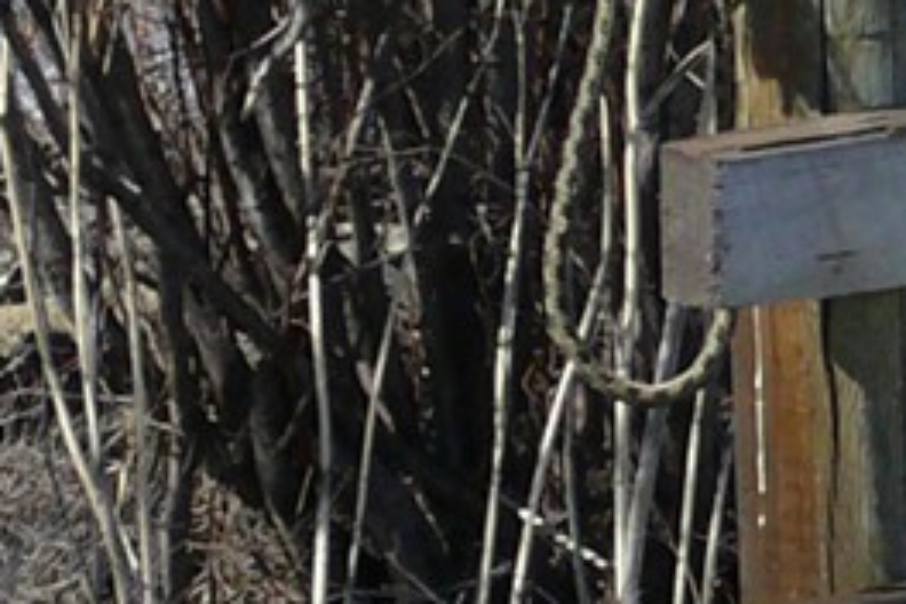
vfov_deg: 4.8
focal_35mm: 282
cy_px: 903
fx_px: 7096
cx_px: 2330
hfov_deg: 6.8
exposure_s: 1/400
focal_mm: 7.4
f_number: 5.6
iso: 100
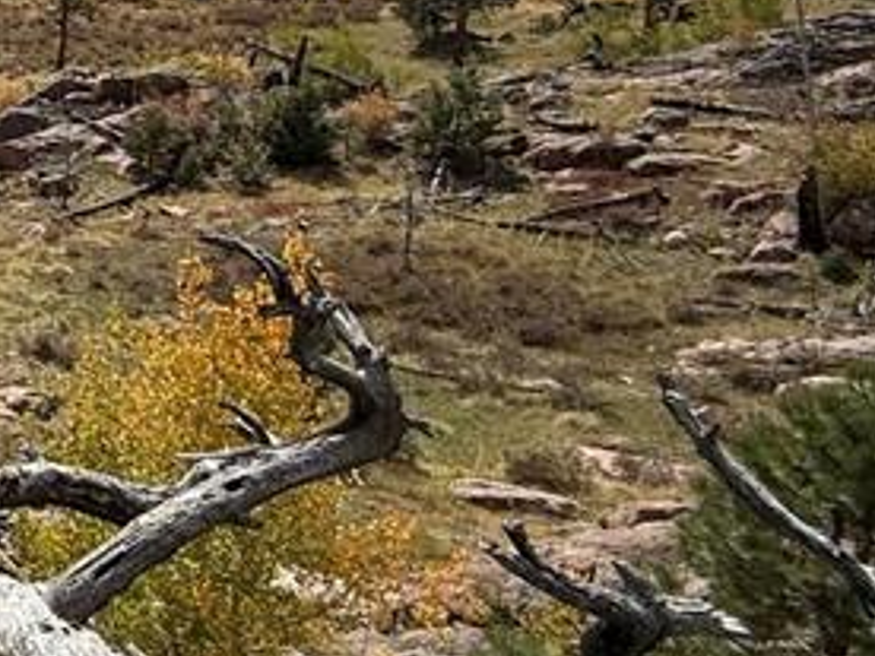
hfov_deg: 22.7
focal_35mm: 52
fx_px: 1314
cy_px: 2
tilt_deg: -8.7
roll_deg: -2.4
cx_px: -666
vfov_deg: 26.5
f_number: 2.2
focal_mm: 2.22
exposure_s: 1/2841
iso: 50
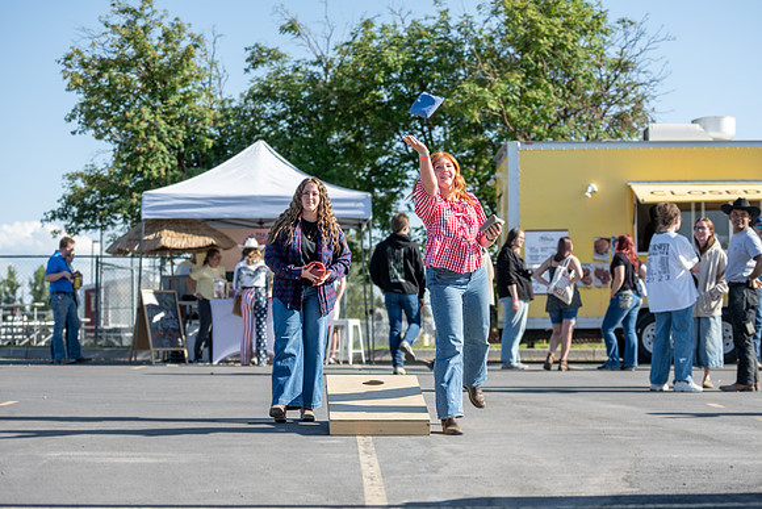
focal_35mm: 75
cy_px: 254
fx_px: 1585
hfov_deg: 27.0
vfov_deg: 18.2
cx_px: 404
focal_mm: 70
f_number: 2.8
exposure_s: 1/1000
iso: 80
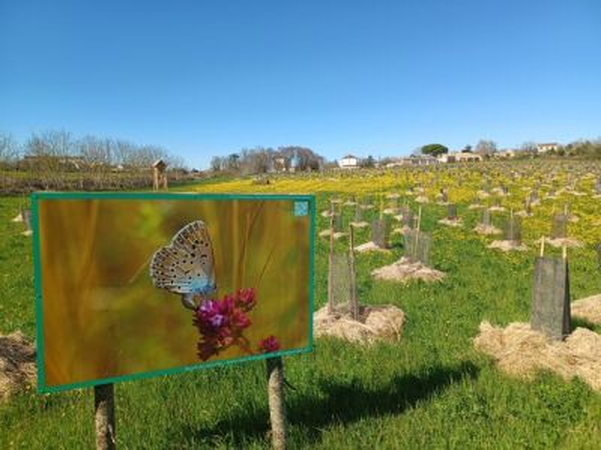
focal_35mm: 25
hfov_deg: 69.4
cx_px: 300
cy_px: 225
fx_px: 434
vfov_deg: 54.9
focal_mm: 4.6
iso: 32
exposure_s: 1/394
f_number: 1.8
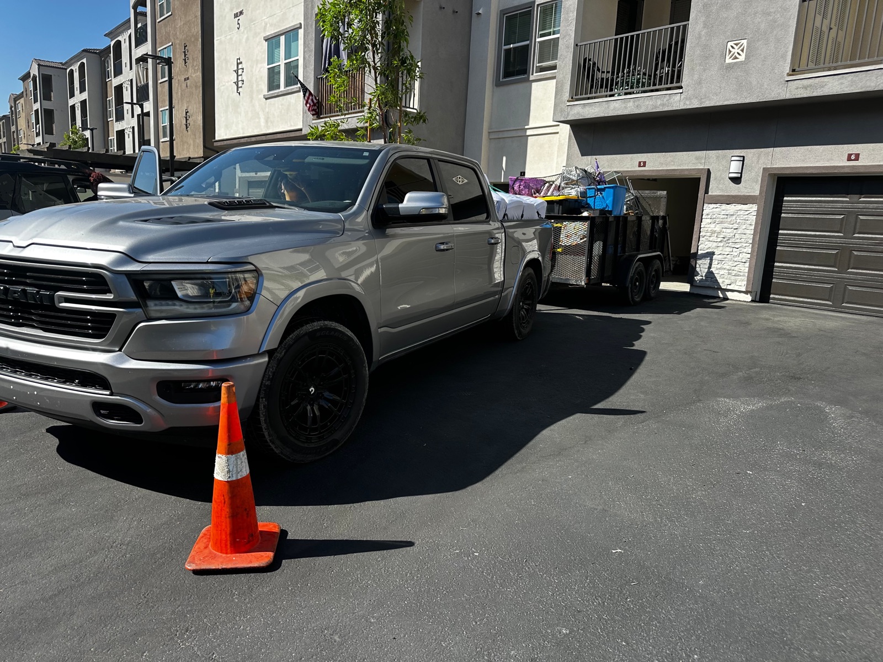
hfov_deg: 71.6
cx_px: 442
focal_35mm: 24
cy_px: 331
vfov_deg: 56.8
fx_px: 612
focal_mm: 6.86
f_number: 1.78
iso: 80
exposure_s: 1/2070
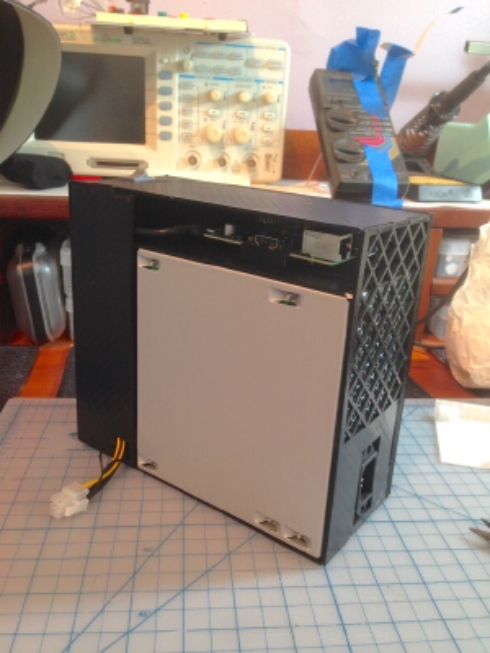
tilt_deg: -16.4
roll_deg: -2.6
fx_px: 623
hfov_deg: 42.9
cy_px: 326
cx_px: 245
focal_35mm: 33
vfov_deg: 55.4
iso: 64
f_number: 2.4
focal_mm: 4.12
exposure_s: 1/20
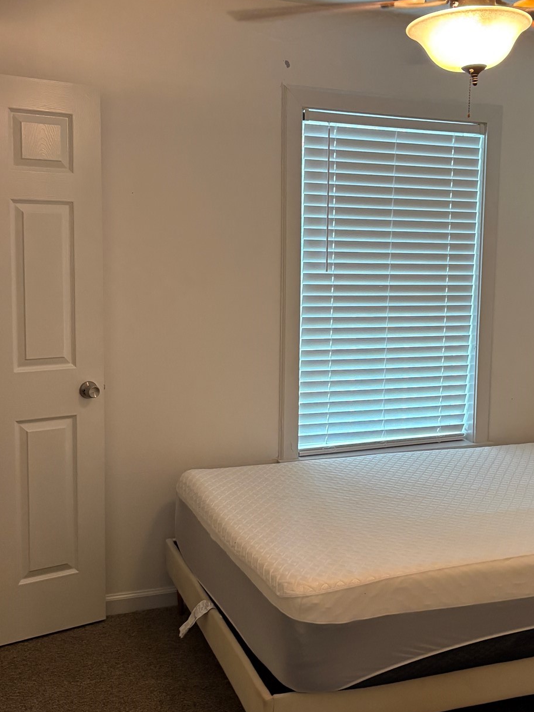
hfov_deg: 32.5
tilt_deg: -4.2
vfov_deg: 42.9
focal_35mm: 44
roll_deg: -1.2
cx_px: 375
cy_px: 333
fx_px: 905
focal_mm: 5.96
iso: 200
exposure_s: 1/60
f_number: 1.6
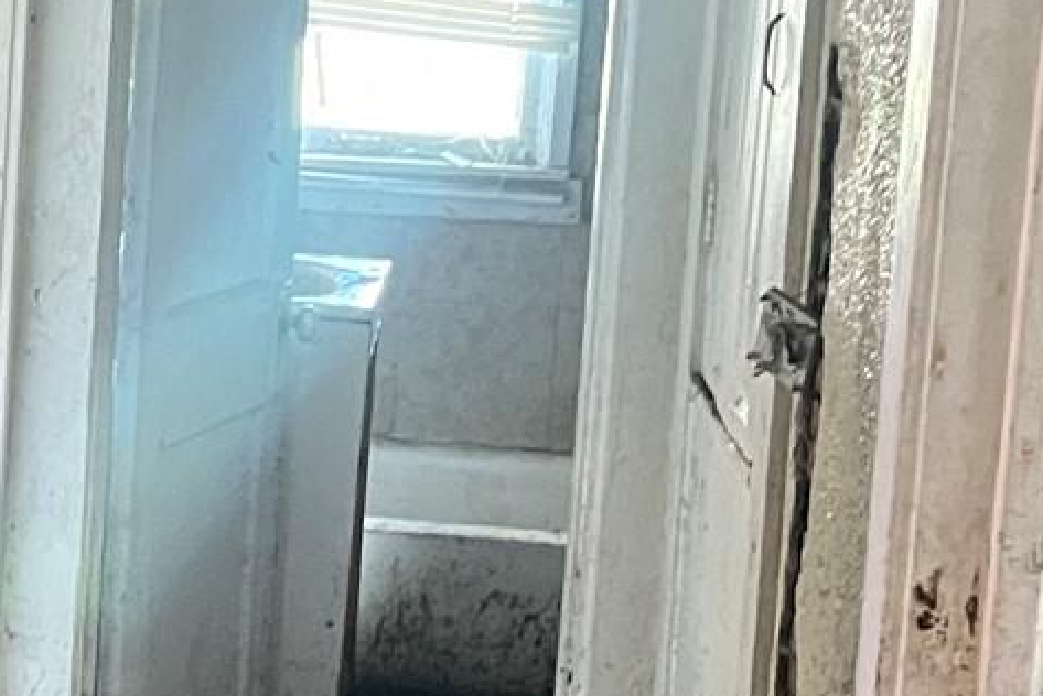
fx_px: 3392
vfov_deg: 11.7
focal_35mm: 117
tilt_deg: -7.7
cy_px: 271
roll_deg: -3.9
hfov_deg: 17.3
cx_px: 207
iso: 500
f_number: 1.5
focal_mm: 5.7
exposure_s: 1/60
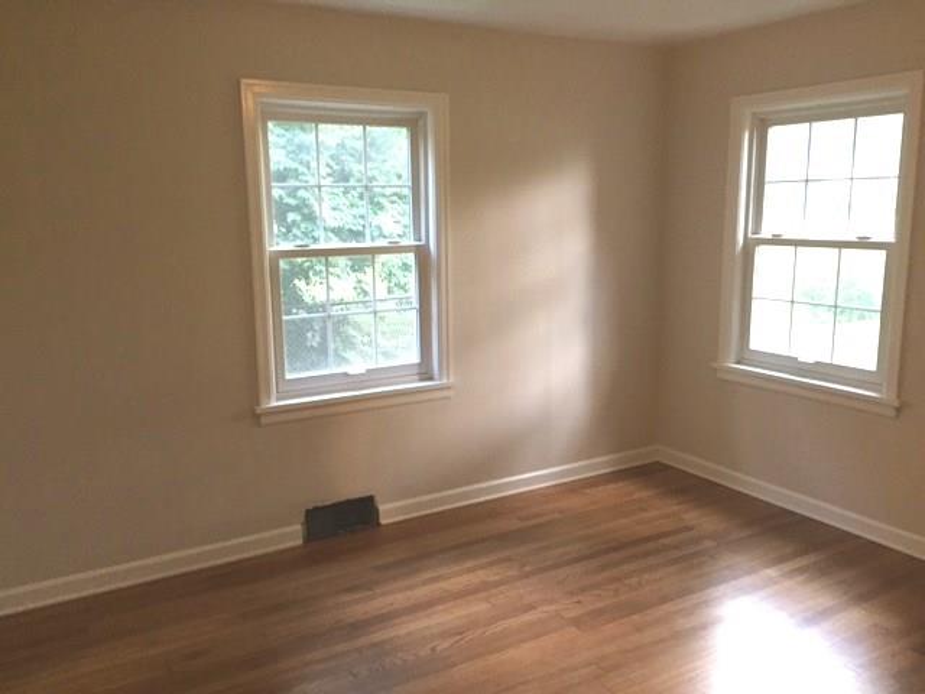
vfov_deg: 48.2
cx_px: 462
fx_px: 775
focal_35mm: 29
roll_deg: -0.4
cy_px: 347
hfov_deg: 61.7
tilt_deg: -10.9
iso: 200
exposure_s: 1/30
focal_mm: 4.15
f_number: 2.2
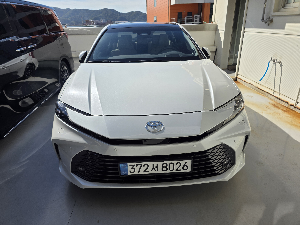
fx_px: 199
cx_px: 150
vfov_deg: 58.9
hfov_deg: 73.9
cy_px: 112
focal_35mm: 23
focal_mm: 6.3
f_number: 1.7
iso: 64
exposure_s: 1/7944
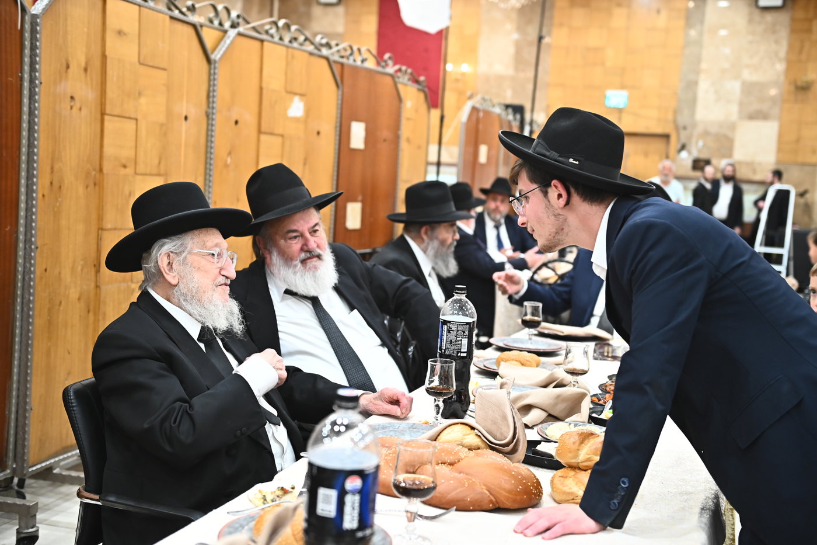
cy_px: 272
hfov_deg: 41.1
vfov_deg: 28.1
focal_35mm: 48
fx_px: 1089
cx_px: 408
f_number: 3.2
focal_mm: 48
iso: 1600
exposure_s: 1/200
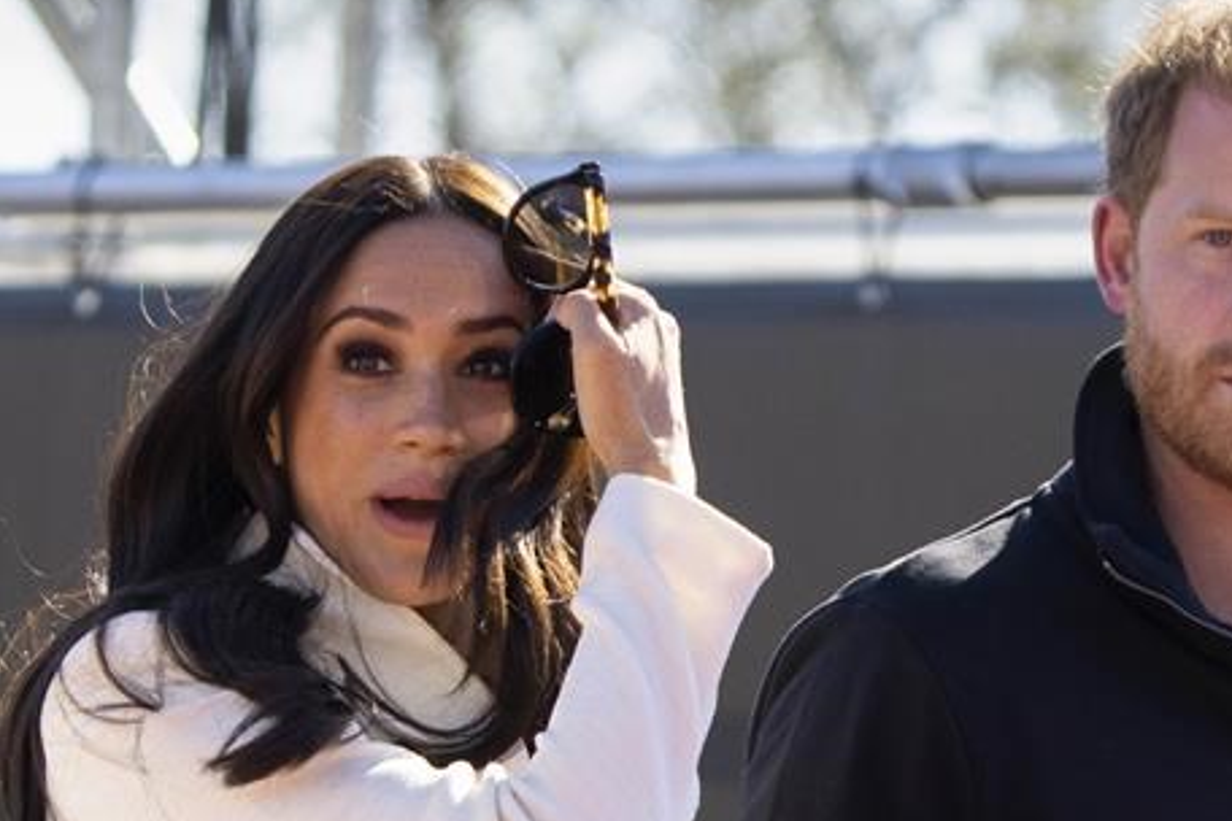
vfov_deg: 4.8
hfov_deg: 7.2
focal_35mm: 285
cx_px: 743
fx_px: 9753
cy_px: 523
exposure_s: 1/1250
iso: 640
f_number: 5.6
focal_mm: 200
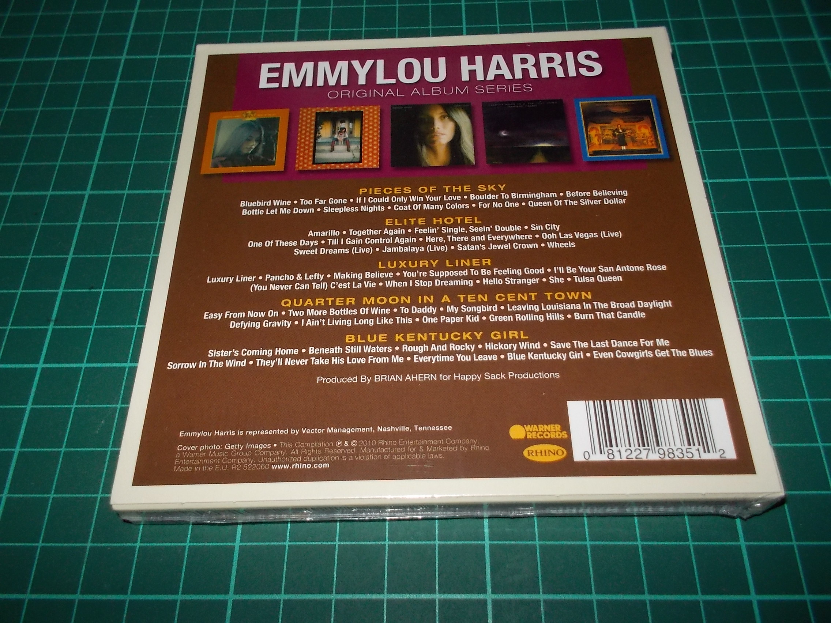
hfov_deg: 61.7
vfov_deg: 48.2
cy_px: 312
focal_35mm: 29
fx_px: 696
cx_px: 416
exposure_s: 1/30
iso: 200
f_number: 3.3
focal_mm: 4.1
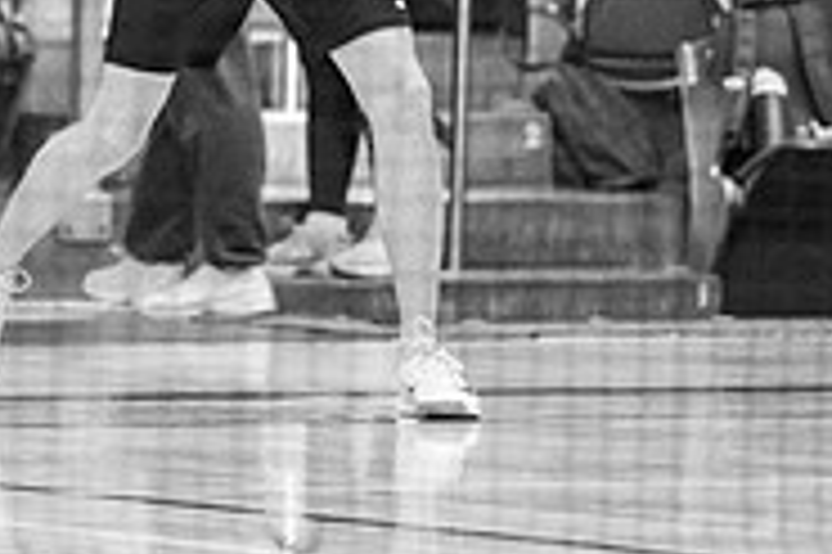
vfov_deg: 2.7
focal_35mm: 502
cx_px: 22
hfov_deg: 4.1
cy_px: -254
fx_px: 11591
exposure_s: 1/500
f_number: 2.8
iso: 5000
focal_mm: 160
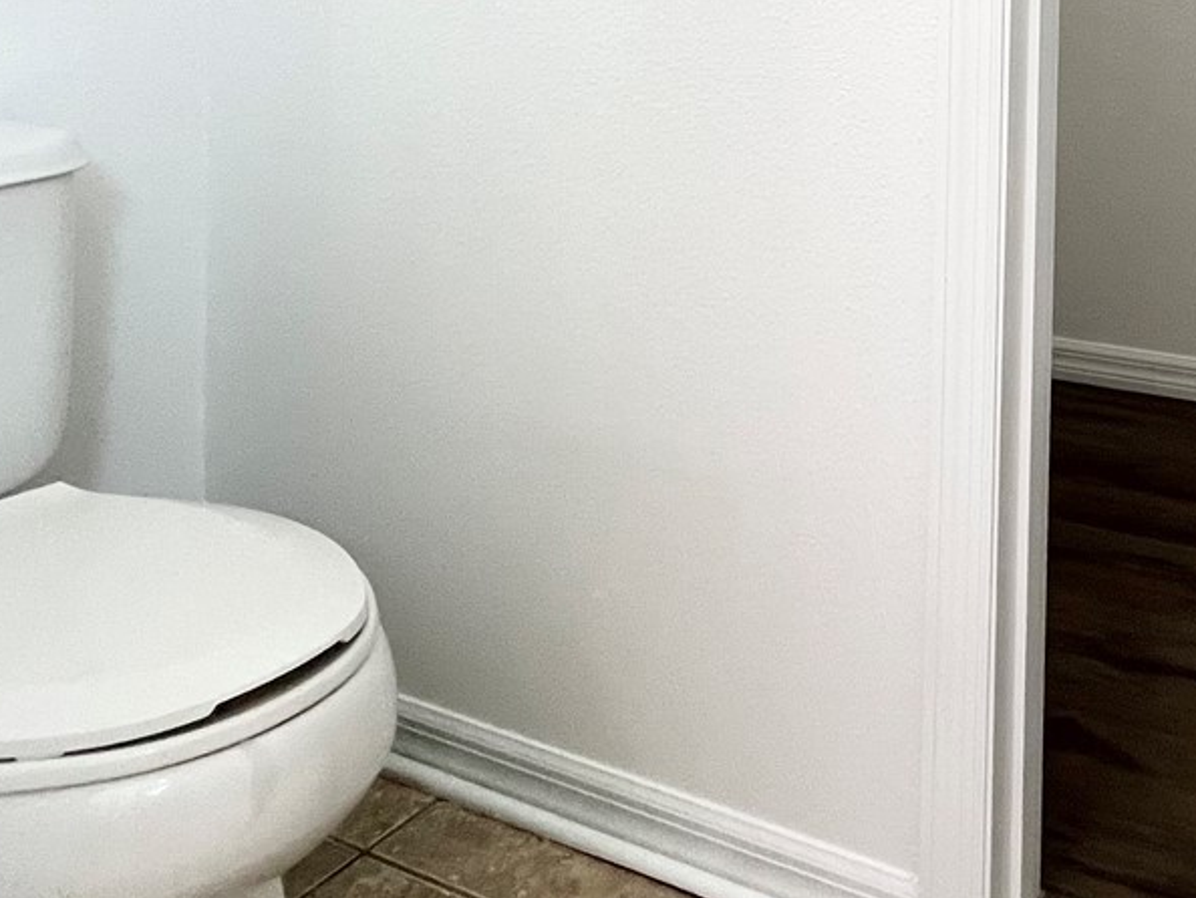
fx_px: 1210
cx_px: 1033
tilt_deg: -1.4
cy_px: -32
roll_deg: -0.4
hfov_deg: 48.2
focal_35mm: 35
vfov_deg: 36.0
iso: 200
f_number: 1.8
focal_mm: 1.57
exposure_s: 1/120
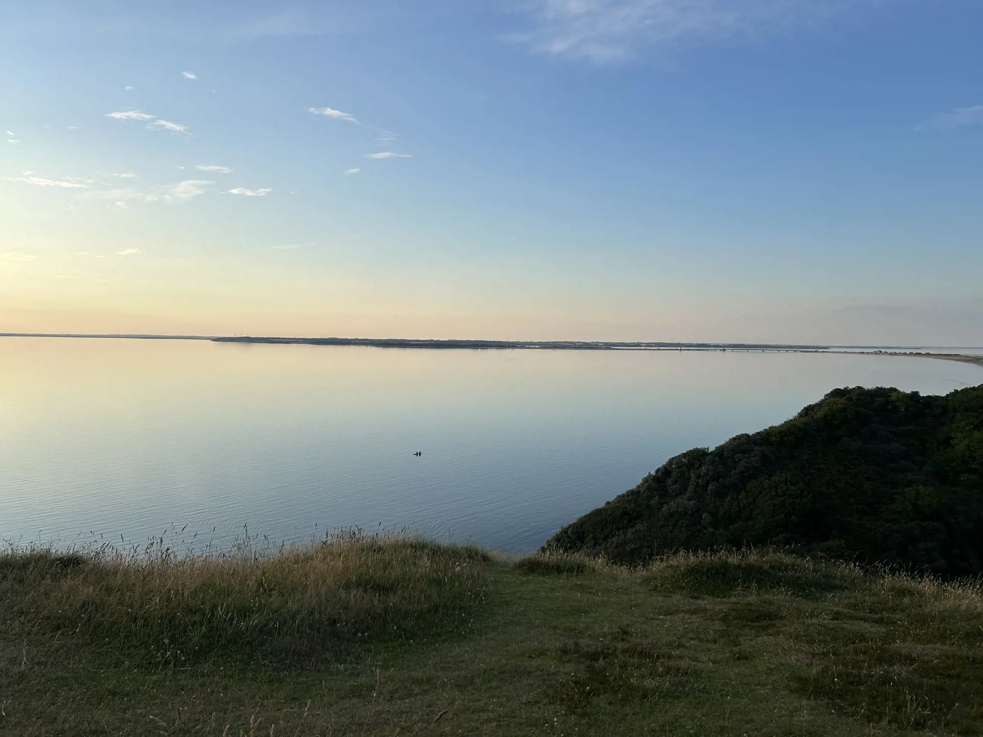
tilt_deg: -2.0
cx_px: 492
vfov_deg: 53.1
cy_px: 368
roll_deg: -0.6
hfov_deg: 67.3
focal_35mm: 26
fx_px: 738
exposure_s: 1/2695
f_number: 1.5
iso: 50
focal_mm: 5.7
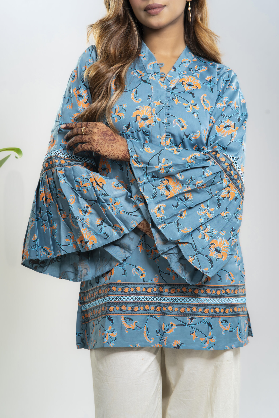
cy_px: 209
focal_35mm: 85
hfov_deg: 16.1
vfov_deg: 23.9
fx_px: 988
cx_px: 140
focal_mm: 85
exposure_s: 1/160
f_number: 7.1
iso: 250
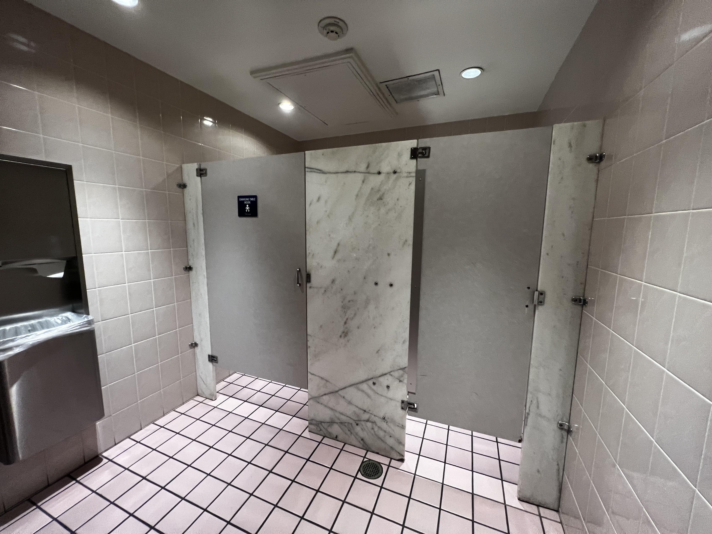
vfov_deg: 89.9
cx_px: 356
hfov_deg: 106.2
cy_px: 267
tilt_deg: -6.8
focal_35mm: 13
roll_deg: -0.1
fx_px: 267
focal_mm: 1.57
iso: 250
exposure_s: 1/60
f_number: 1.8
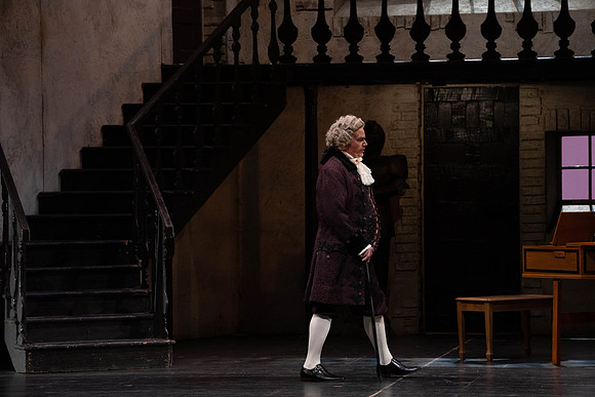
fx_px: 3042
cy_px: 198
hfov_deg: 11.2
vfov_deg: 7.5
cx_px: 298
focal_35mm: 184
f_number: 8
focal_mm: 184
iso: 3200
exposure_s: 1/250
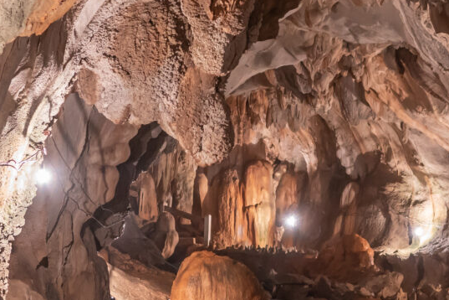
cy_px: 75
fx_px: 2083
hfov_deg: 12.1
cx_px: 526
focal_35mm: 167
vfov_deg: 8.2
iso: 1000
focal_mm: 35
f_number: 2.8
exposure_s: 1/10
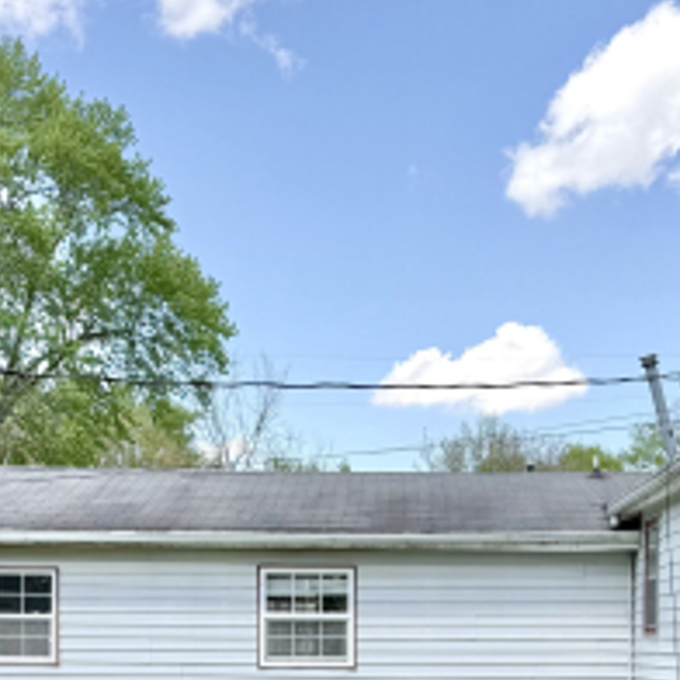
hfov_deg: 24.0
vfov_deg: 22.9
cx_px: 397
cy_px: 704
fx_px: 1600
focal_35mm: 72
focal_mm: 6.76
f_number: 1.78
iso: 80
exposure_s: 1/2801
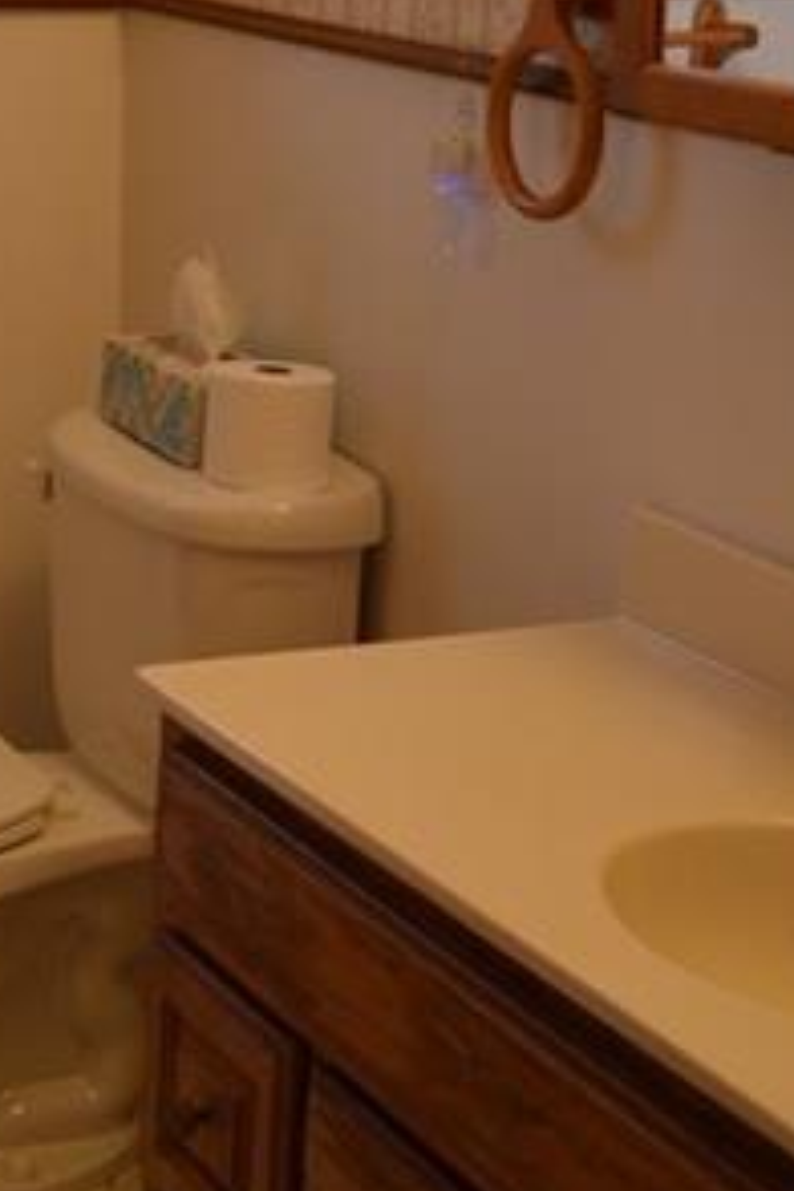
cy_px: 174
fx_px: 2845
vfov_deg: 23.2
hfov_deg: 15.6
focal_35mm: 86
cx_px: -4
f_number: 3.8
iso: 500
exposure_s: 1/60
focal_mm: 22
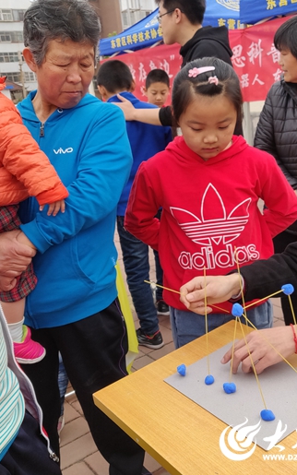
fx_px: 466
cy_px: 235
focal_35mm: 36
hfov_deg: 35.1
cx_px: 188
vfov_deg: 54.0
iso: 100
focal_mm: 4.25
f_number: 1.7
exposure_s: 1/771
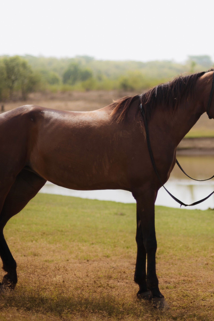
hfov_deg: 10.2
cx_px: 207
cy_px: -83
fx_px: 1195
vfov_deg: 14.7
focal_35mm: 134
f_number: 1.4
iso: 50
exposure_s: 1/2000
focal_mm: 50
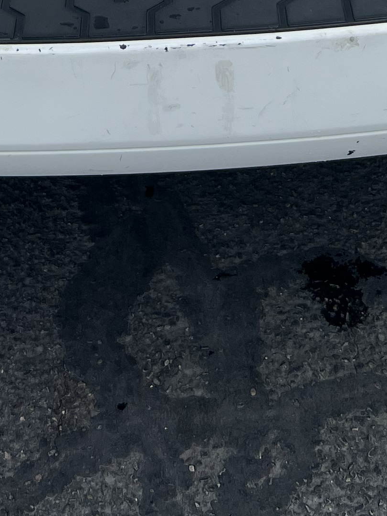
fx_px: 1446
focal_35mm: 97
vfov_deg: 16.6
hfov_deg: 15.2
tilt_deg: -16.1
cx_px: 165
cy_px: -431
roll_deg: +3.9
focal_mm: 5.7
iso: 50
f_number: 1.5
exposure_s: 1/3460
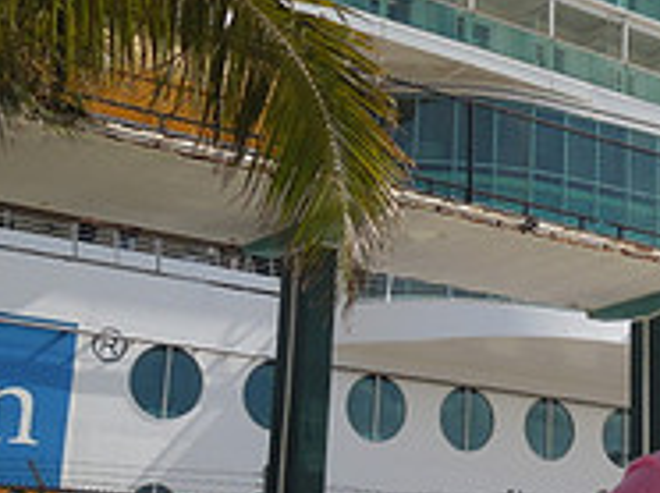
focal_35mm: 78
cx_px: 798
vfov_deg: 18.9
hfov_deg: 22.9
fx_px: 1485
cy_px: 229
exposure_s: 1/500
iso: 100
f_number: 6.6
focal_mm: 4.5
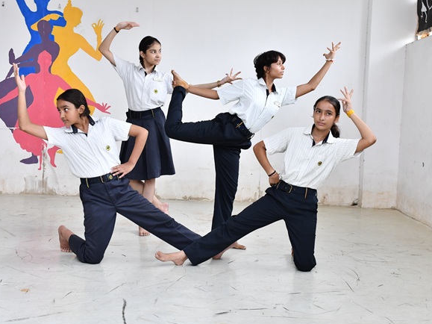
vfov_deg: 28.0
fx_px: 649
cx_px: 208
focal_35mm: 52
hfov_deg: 36.8
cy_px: 161
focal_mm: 30
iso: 1600
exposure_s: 1/200
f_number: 7.1
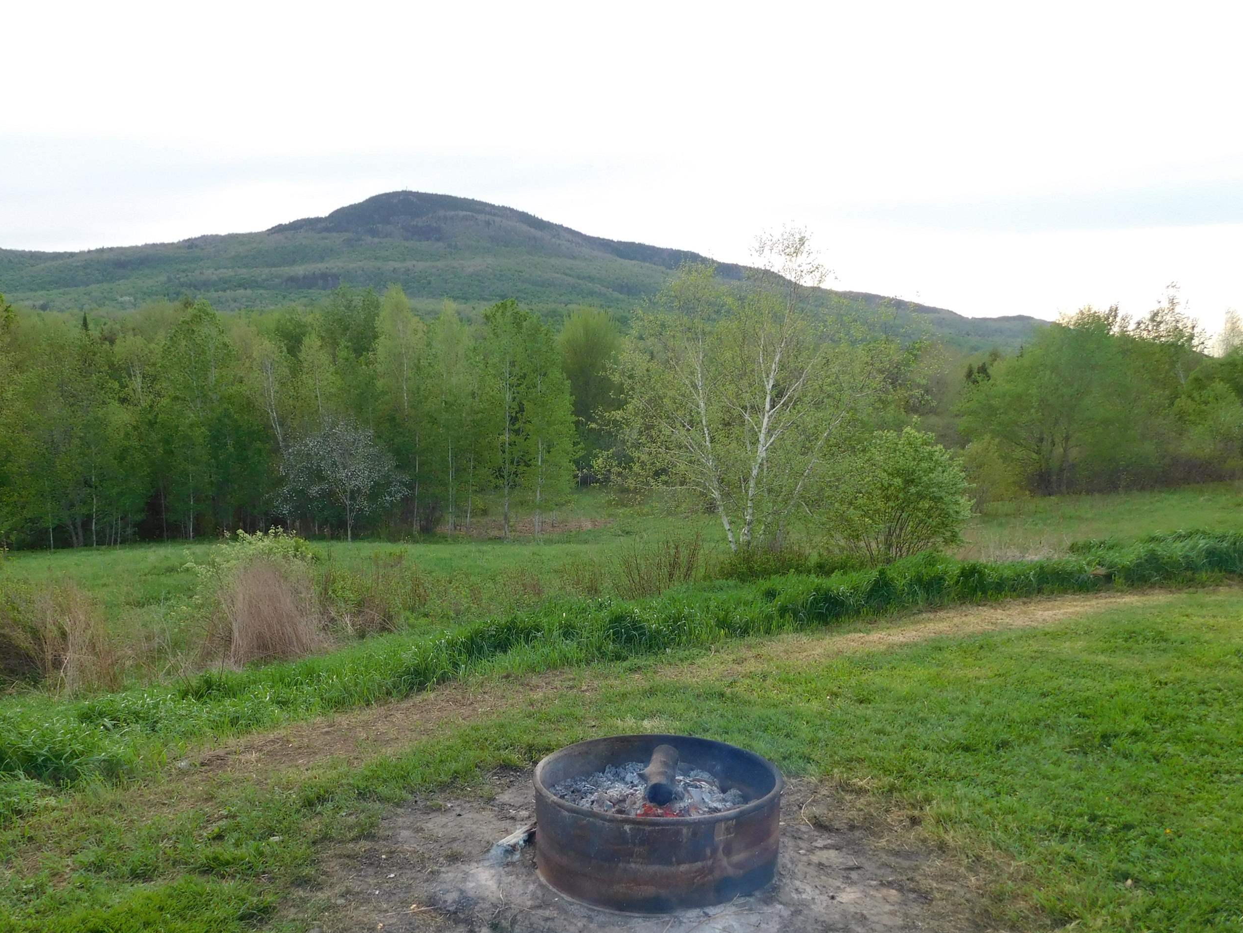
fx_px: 1006
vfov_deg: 49.7
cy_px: 511
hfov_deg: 63.2
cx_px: 535
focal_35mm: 28
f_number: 3
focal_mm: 4
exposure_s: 1/160
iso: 125
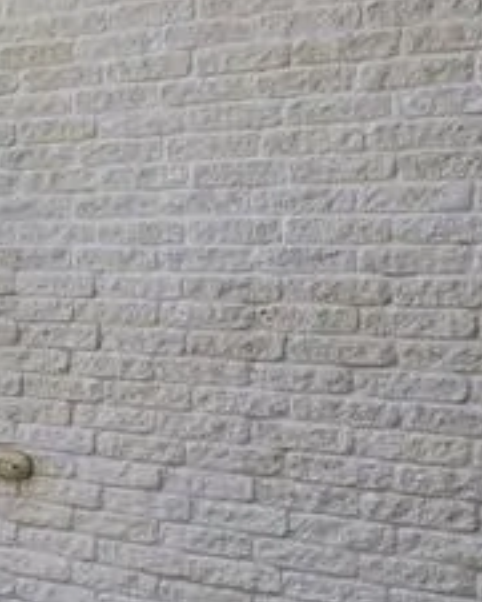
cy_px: 256
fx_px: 1250
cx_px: -644
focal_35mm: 70
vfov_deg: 27.0
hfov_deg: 14.8
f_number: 8
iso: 400
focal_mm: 16.5
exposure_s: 1/800
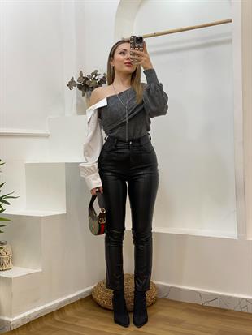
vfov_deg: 36.8
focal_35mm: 52
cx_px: 126
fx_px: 504
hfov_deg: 28.0
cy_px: 168
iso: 80
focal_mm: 6
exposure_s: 1/100
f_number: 2
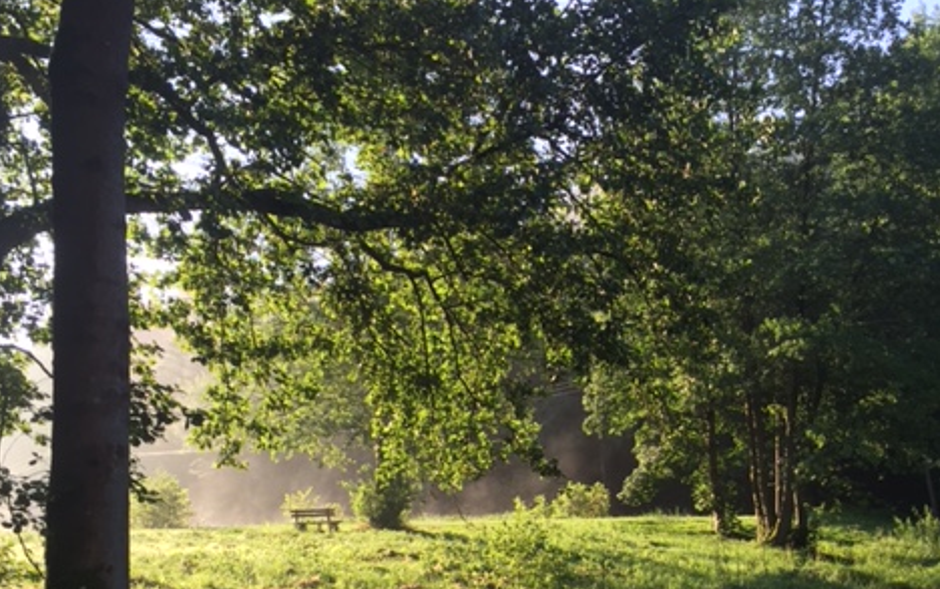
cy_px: 468
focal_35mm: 42
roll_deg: +2.0
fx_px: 1076
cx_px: 466
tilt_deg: +3.9
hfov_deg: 47.2
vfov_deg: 29.9
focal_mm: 4.15
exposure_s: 1/311
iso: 32
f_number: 2.2
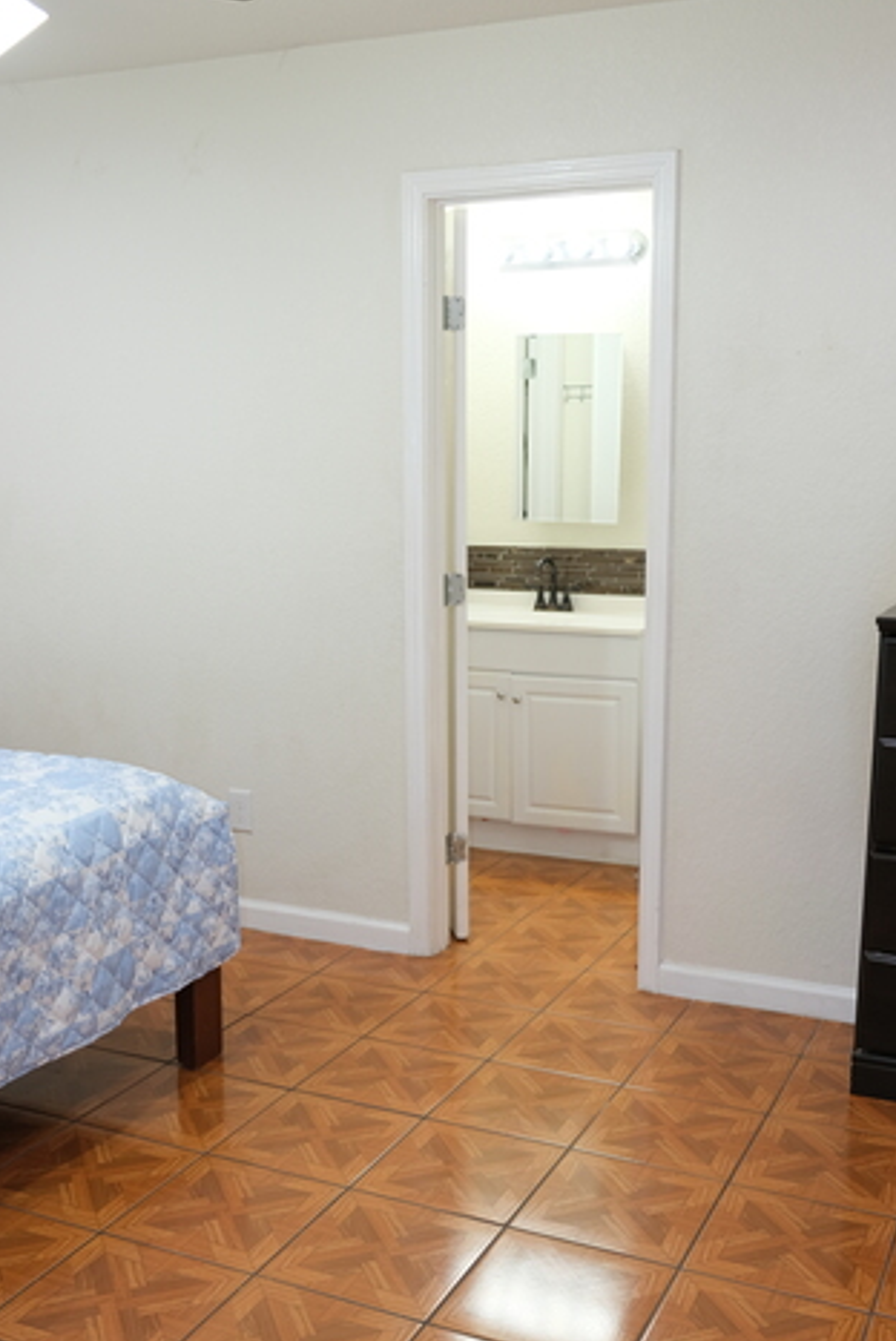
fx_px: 1379
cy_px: 721
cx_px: 481
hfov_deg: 36.0
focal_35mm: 37
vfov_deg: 51.8
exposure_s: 1/60
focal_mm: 18
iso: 320
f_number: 2.8
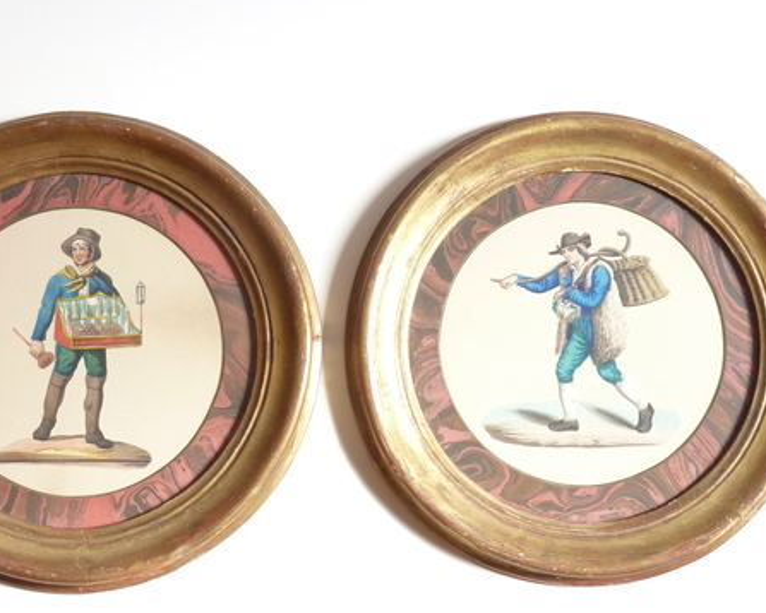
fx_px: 1633
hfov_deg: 26.4
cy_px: 336
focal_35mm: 72
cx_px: 319
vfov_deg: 21.3
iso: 200
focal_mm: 9.1
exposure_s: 1/40
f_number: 3.9
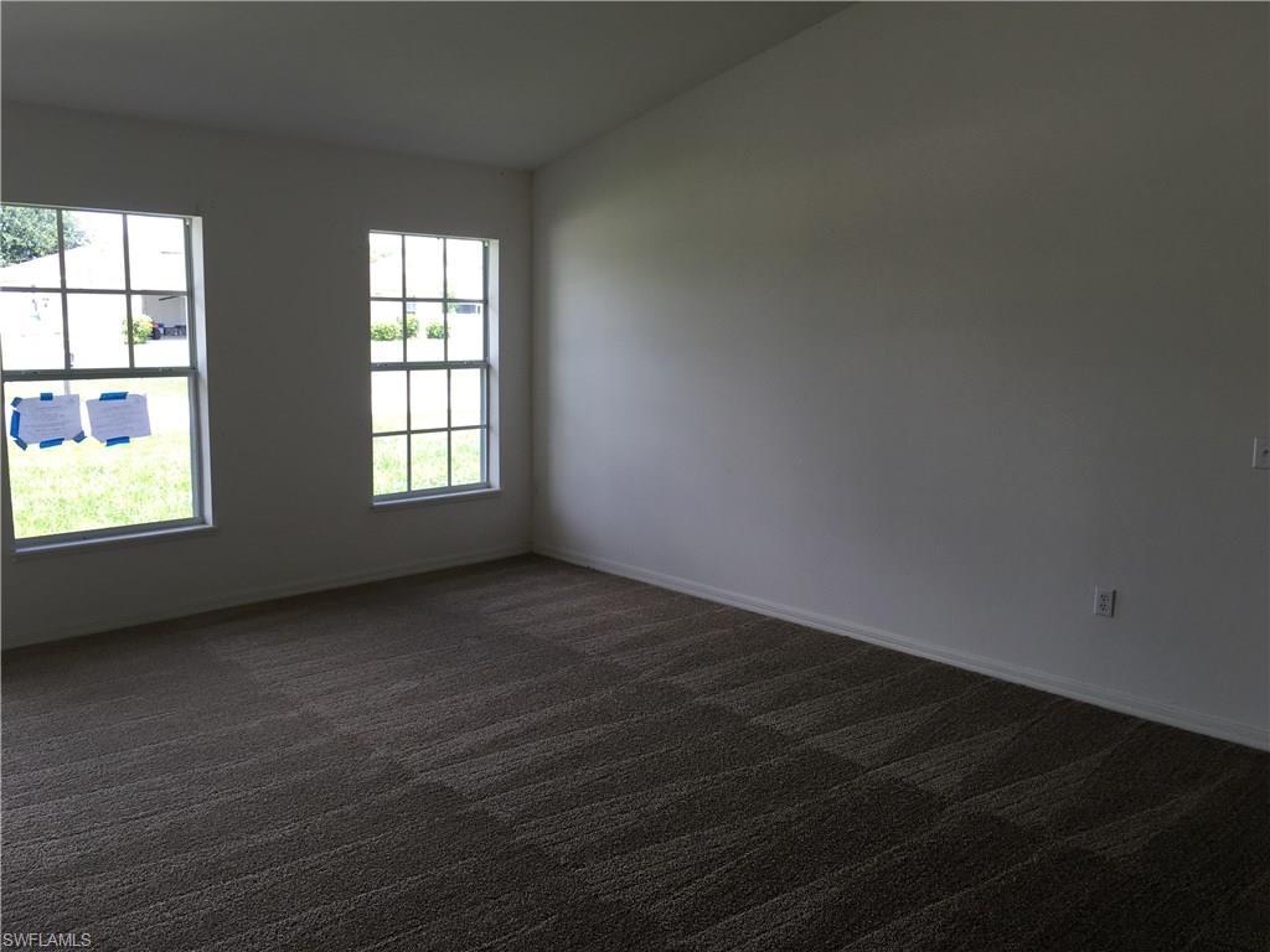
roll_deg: -1.4
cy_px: 476
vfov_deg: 48.2
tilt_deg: -6.7
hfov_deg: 61.7
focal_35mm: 29
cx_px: 635
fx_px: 1064
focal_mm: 4.15
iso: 25
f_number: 2.2
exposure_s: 1/130
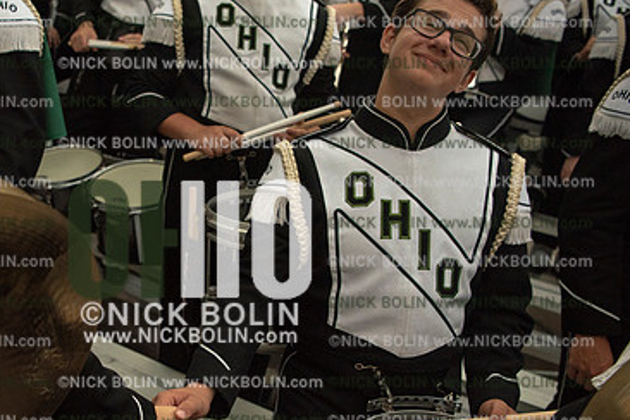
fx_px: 665
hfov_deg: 49.4
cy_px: 262
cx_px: 189
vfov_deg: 34.9
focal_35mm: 38
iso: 800
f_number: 3.2
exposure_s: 1/4000
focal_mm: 24
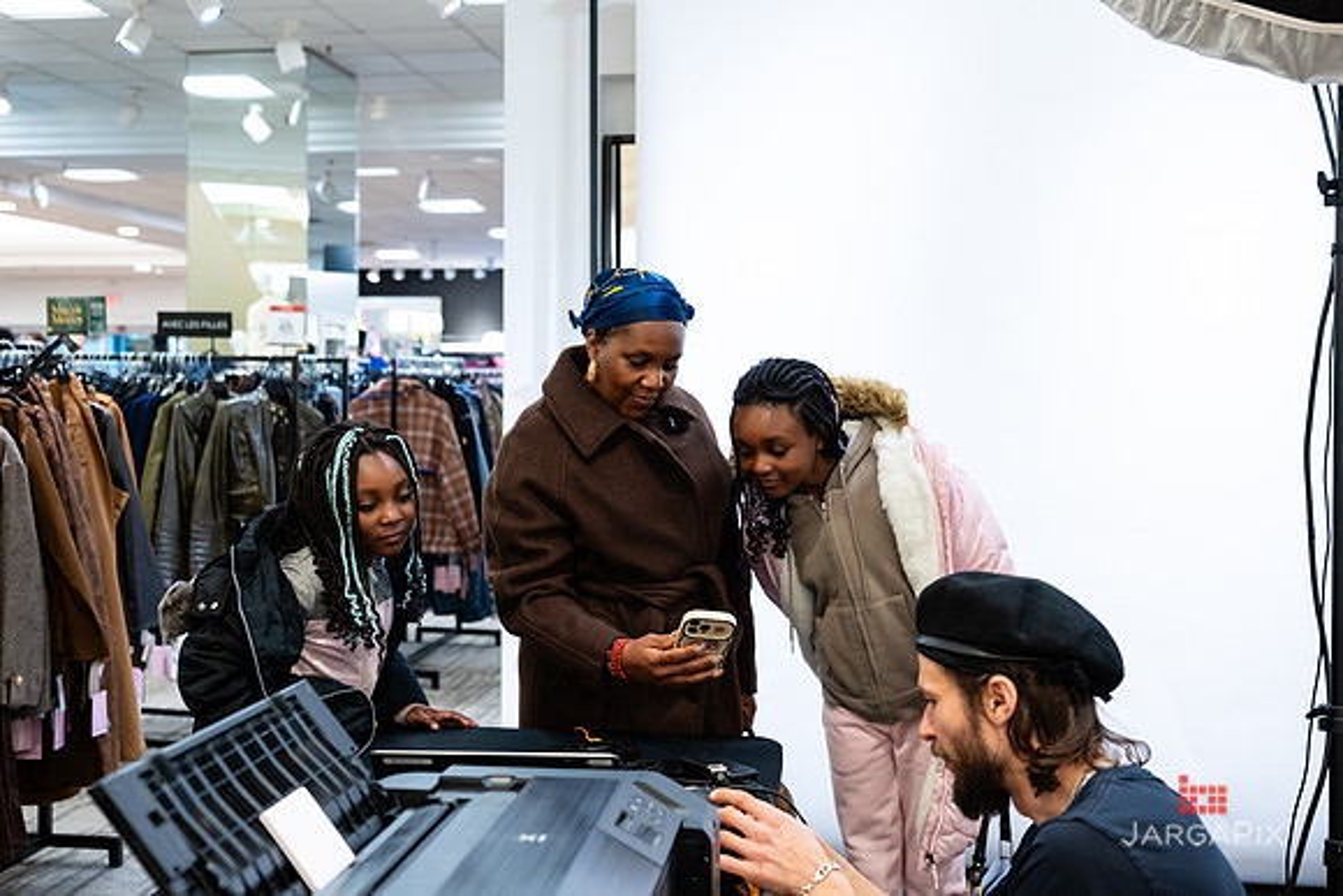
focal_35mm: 41
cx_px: 610
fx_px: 1541
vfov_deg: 32.4
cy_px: 407
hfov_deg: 47.0
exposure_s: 1/125
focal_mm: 36
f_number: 3.2
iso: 1000
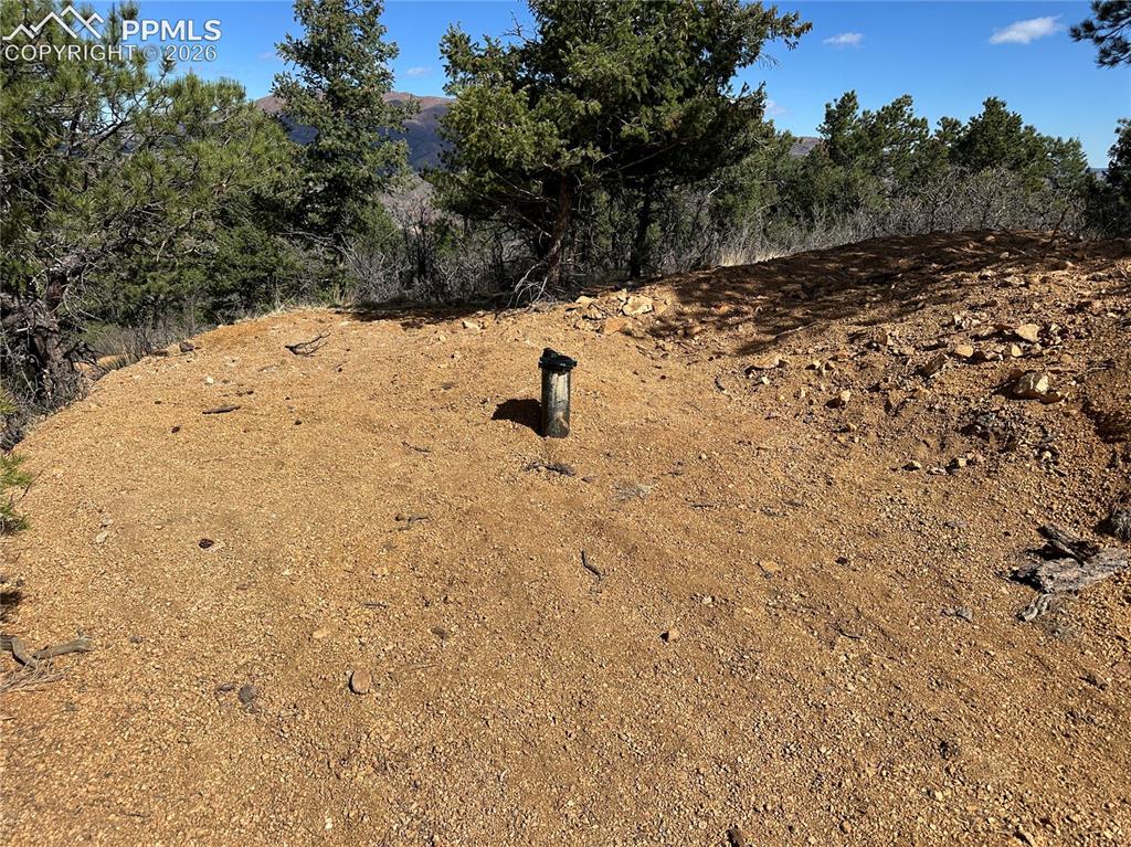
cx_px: 566
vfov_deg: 56.8
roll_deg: -2.2
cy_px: 424
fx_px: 784
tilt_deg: -19.2
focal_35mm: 24
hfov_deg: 71.6
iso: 80
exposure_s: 1/5848
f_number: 1.78
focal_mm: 6.86
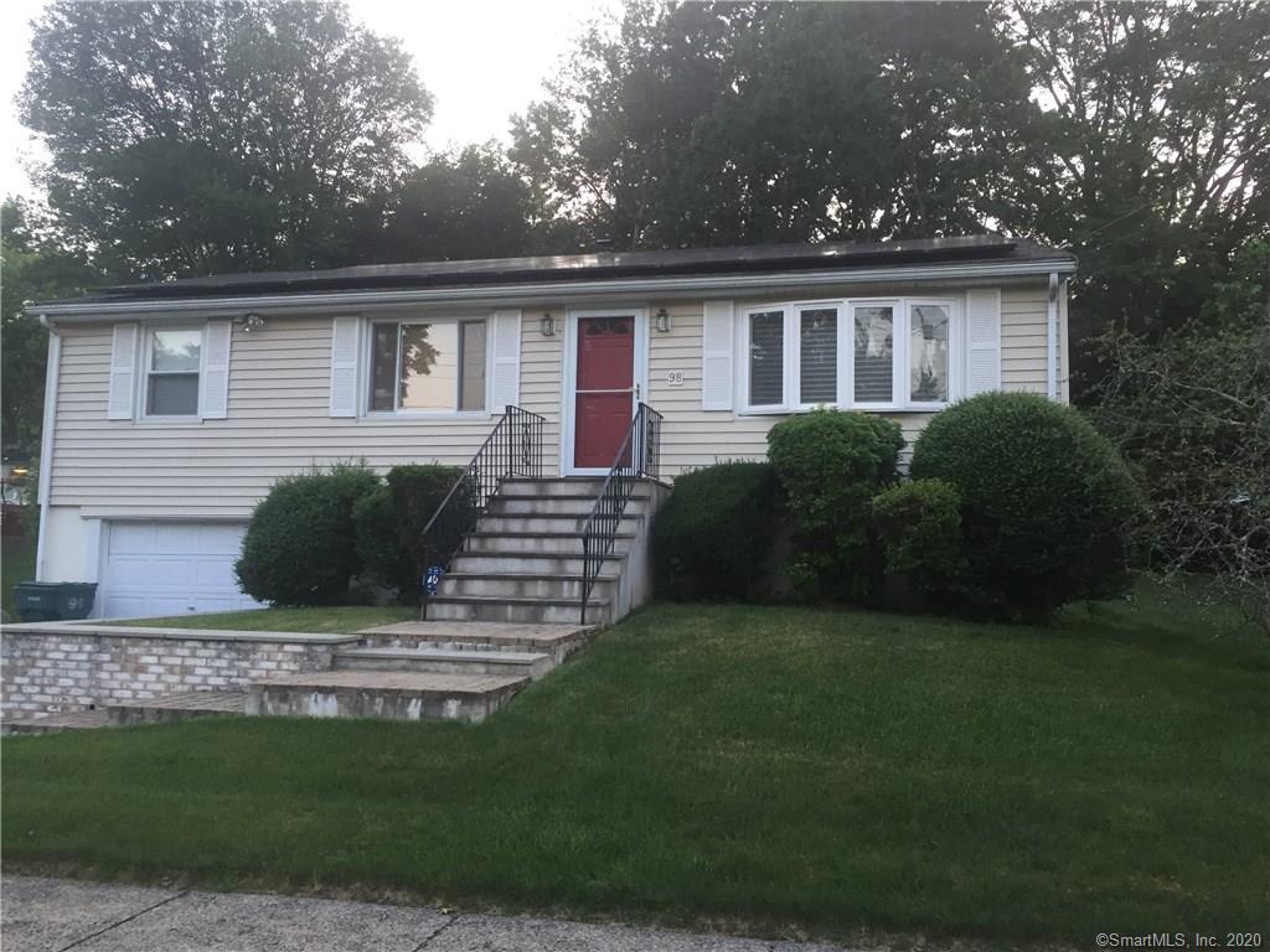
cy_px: 476
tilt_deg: +3.6
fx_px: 1064
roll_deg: -1.8
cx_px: 635
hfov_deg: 61.7
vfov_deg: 48.2
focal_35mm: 29
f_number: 2.2
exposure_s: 1/30
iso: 40
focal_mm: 4.15
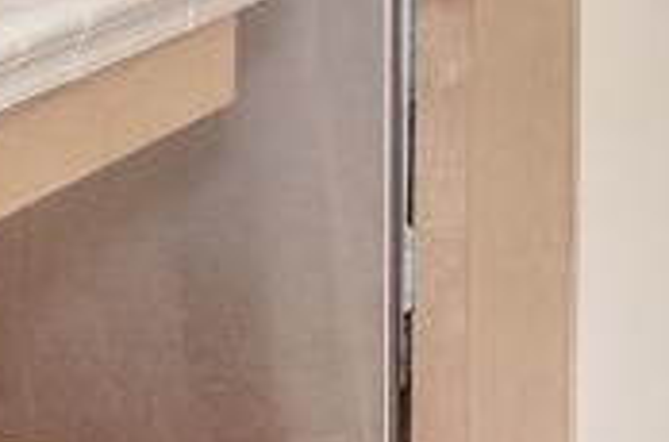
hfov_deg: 6.6
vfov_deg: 5.1
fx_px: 4911
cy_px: -277
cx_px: -1719
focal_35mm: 265
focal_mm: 24
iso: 400
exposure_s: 1/125
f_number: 8
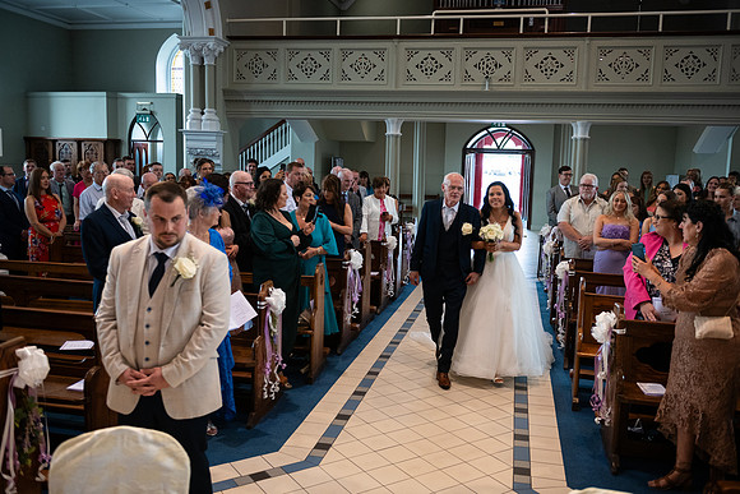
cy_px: 247
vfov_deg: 41.1
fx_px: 658
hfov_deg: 58.7
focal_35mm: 32
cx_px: 370
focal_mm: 32
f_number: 3.5
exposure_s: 1/160
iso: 800
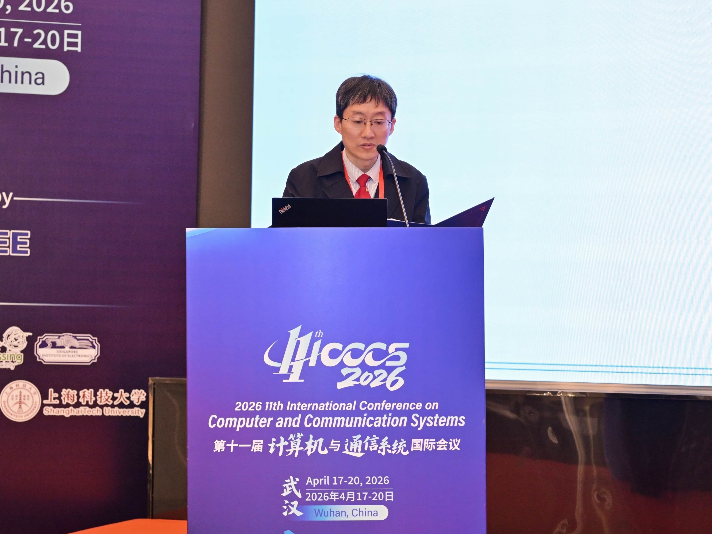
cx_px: 344
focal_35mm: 91
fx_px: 1872
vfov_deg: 16.2
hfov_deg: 21.5
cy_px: 267
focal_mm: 56
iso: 1250
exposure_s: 1/100
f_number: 4
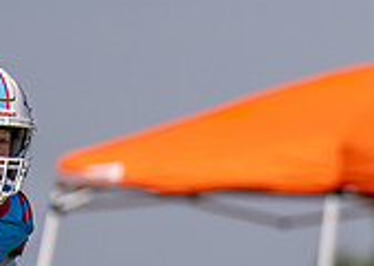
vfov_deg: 1.1
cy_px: 343
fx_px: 14004
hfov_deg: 1.5
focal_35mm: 1320
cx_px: 475
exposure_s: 1/3200
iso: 125
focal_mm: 200
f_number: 2.8
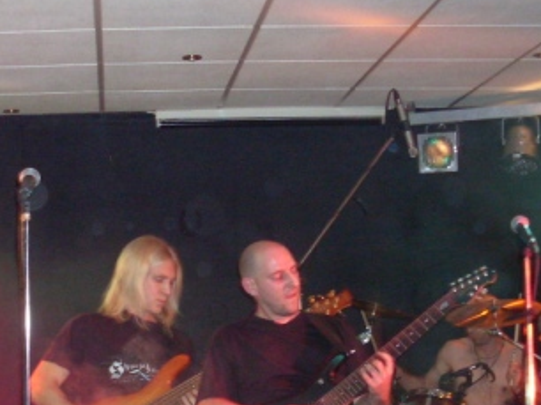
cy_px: 349
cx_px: 81
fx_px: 1202
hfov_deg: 24.8
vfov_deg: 18.8
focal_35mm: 77
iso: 240
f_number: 2.8
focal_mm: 6.3
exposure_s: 1/45
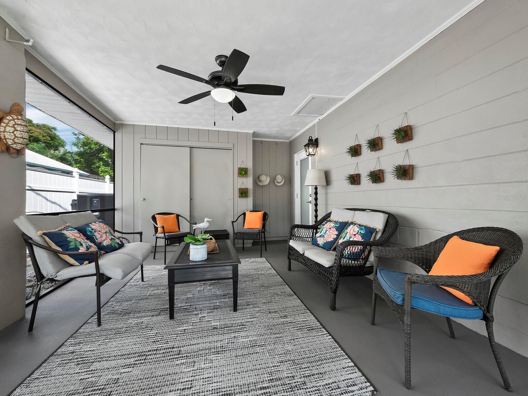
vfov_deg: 85.7
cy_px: 198
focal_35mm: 14
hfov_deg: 102.1
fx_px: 214
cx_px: 264
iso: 400
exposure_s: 1/15
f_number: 11
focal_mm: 7
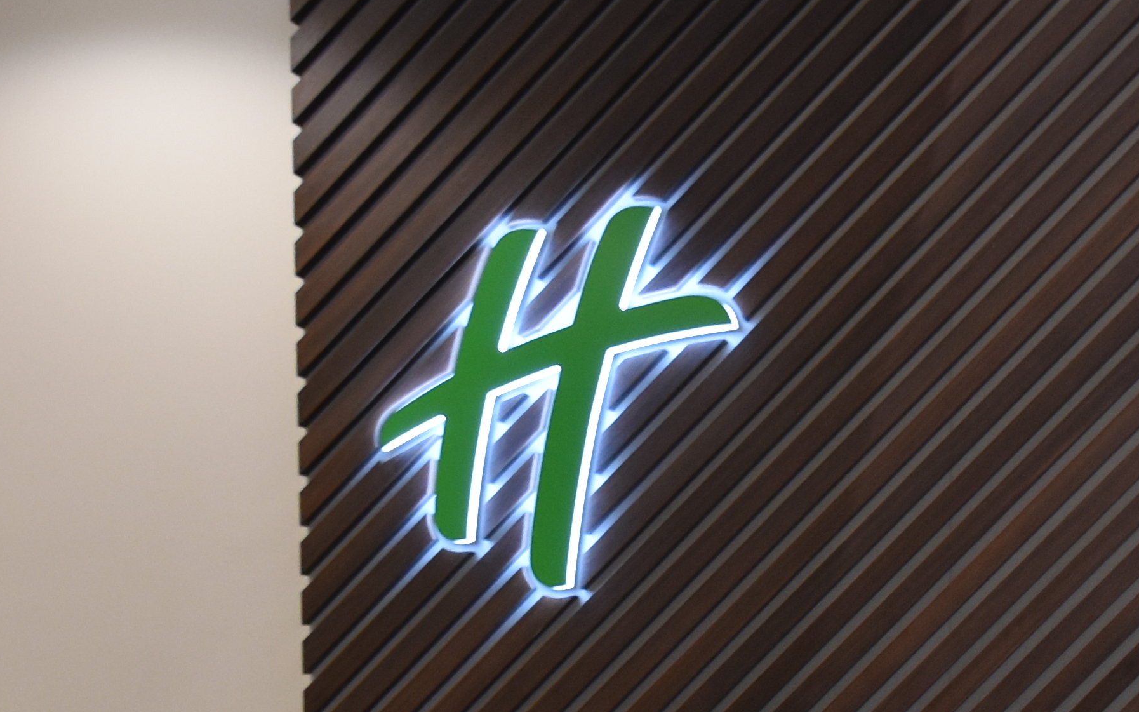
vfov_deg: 16.2
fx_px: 2381
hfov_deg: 25.9
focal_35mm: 77
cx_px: 1065
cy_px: 912
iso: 800
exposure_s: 1/60
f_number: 4
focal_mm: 15
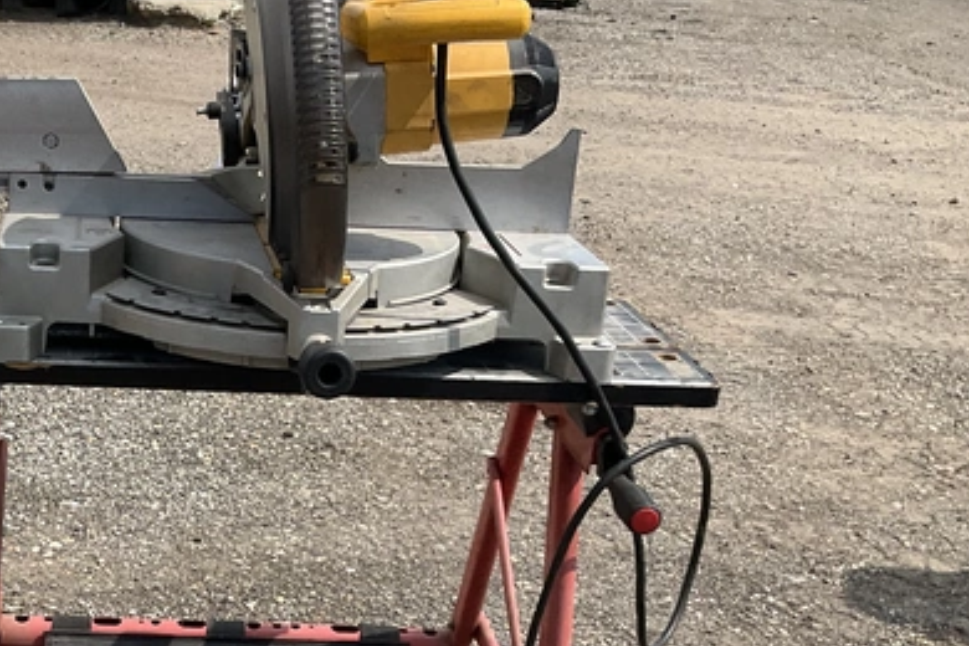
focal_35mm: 58
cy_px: 525
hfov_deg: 33.0
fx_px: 1561
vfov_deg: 23.0
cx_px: 129
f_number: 1.8
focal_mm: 3
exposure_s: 1/1730
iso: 25
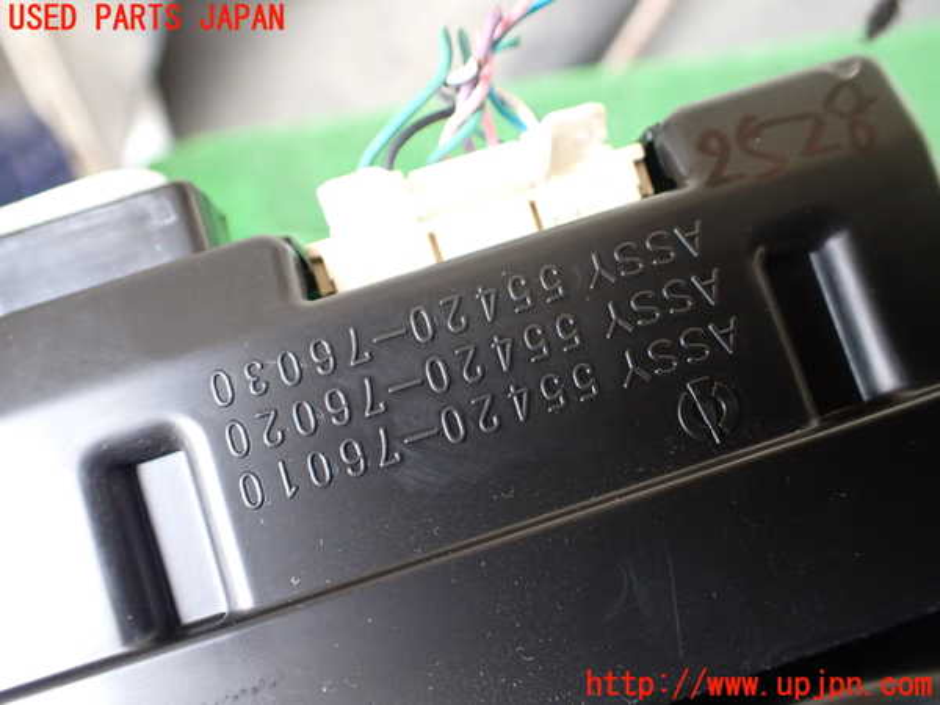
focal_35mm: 30
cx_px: 470
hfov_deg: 60.0
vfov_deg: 46.8
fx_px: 815
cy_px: 352
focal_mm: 5.4
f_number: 2.3
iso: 400
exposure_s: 1/125
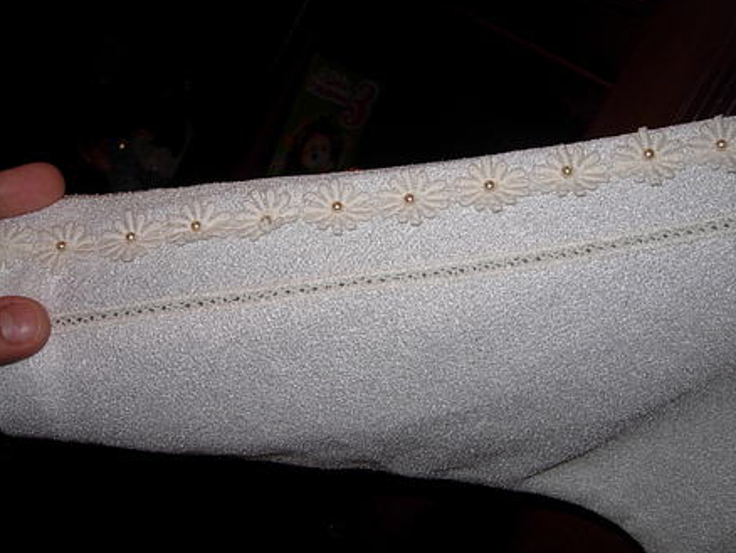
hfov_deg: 50.1
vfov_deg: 38.7
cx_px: 375
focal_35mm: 37
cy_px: 274
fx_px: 787
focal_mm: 7.5
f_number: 3.8
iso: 50
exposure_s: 1/45.2
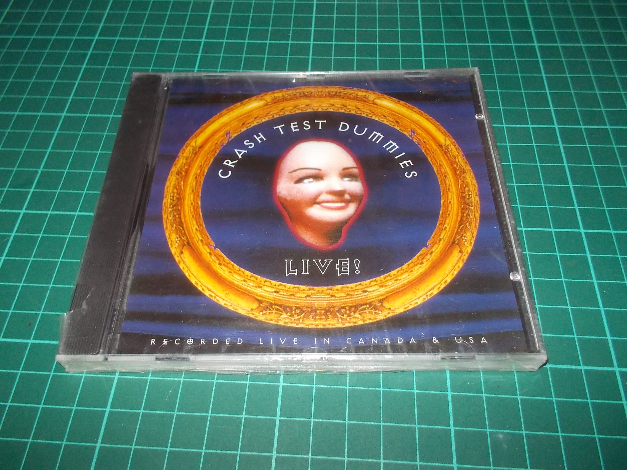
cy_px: 235
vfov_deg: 48.2
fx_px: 525
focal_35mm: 29
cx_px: 314
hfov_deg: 61.7
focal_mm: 4.1
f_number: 3.3
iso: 200
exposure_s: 1/30
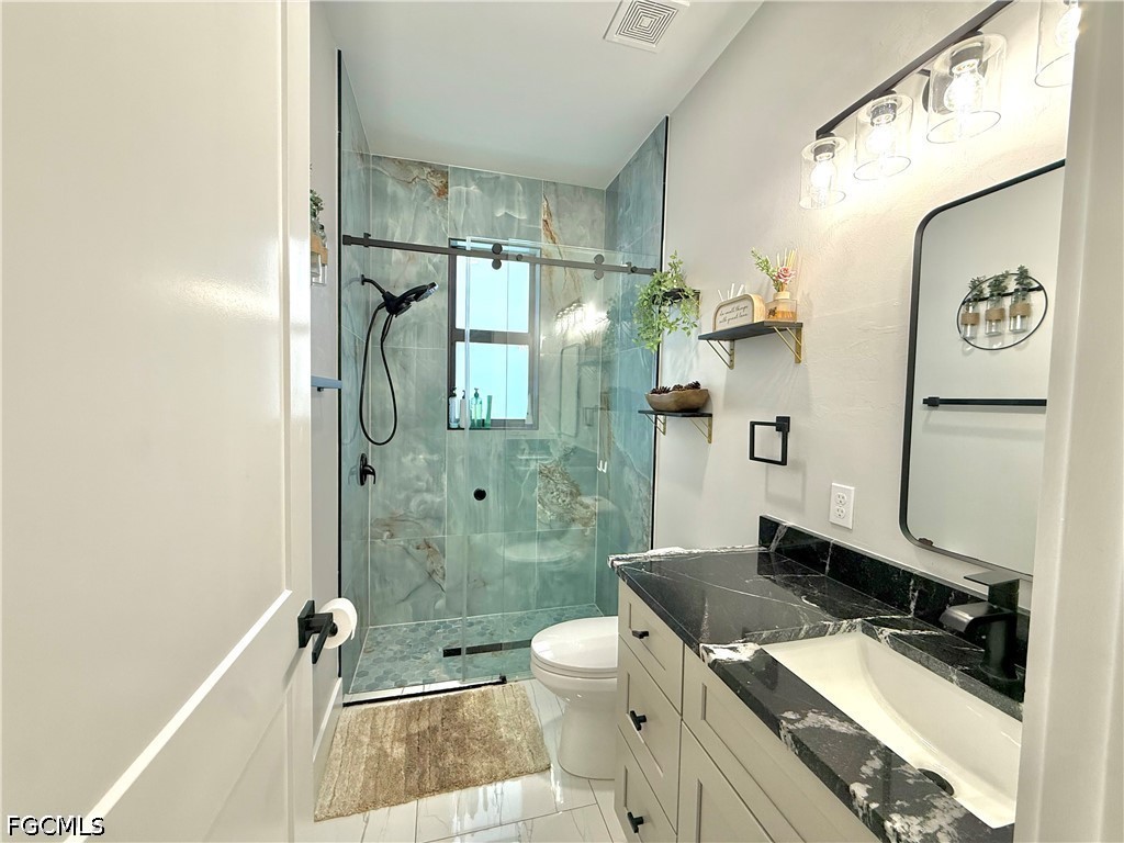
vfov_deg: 85.7
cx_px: 562
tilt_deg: -2.3
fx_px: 455
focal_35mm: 14
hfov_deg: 102.1
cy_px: 422
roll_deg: -1.4
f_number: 2.2
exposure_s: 1/120
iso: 200
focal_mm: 2.22
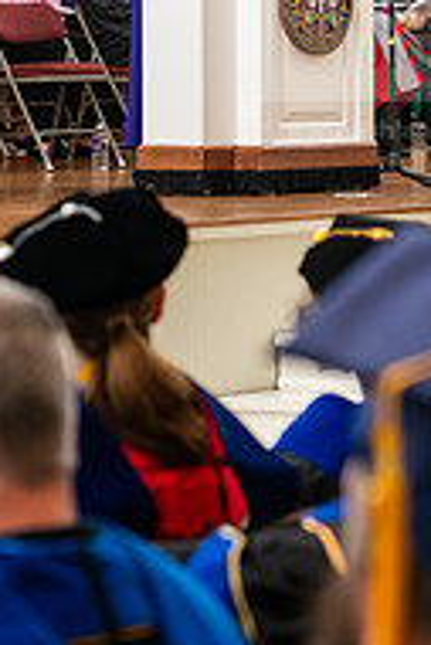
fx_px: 2975
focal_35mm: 166
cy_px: 166
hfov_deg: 8.3
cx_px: 207
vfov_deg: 12.3
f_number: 4
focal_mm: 70
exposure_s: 1/160
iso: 1000
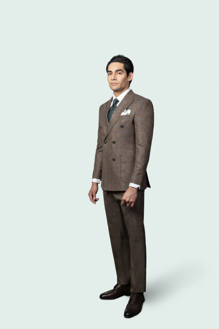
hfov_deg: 34.2
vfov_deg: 49.6
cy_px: 164
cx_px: 110
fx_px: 356
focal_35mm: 39
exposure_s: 1/100
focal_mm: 26
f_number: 2.8
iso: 100
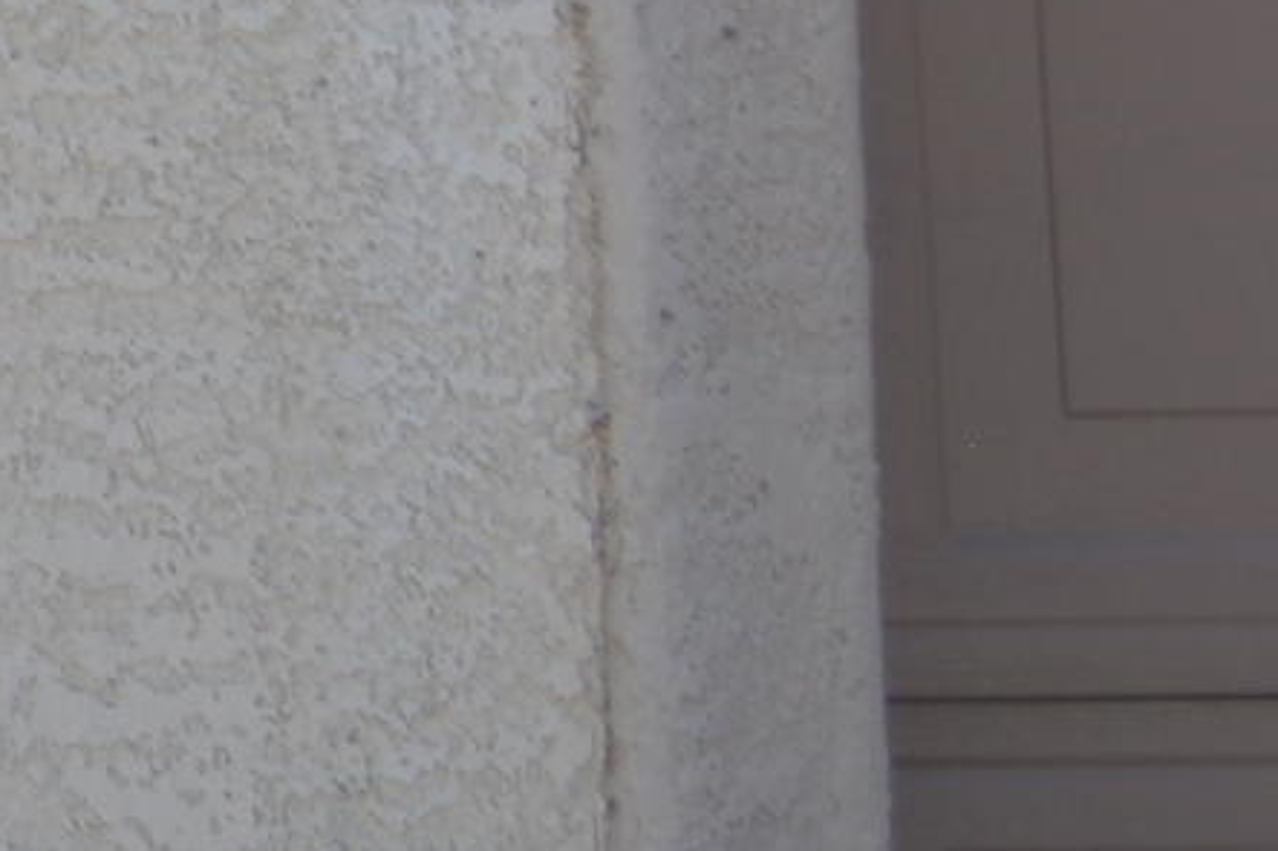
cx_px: -2697
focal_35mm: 203
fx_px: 7203
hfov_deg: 8.4
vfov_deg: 6.3
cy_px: -1569
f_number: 7.1
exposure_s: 1/200
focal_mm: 20
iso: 100
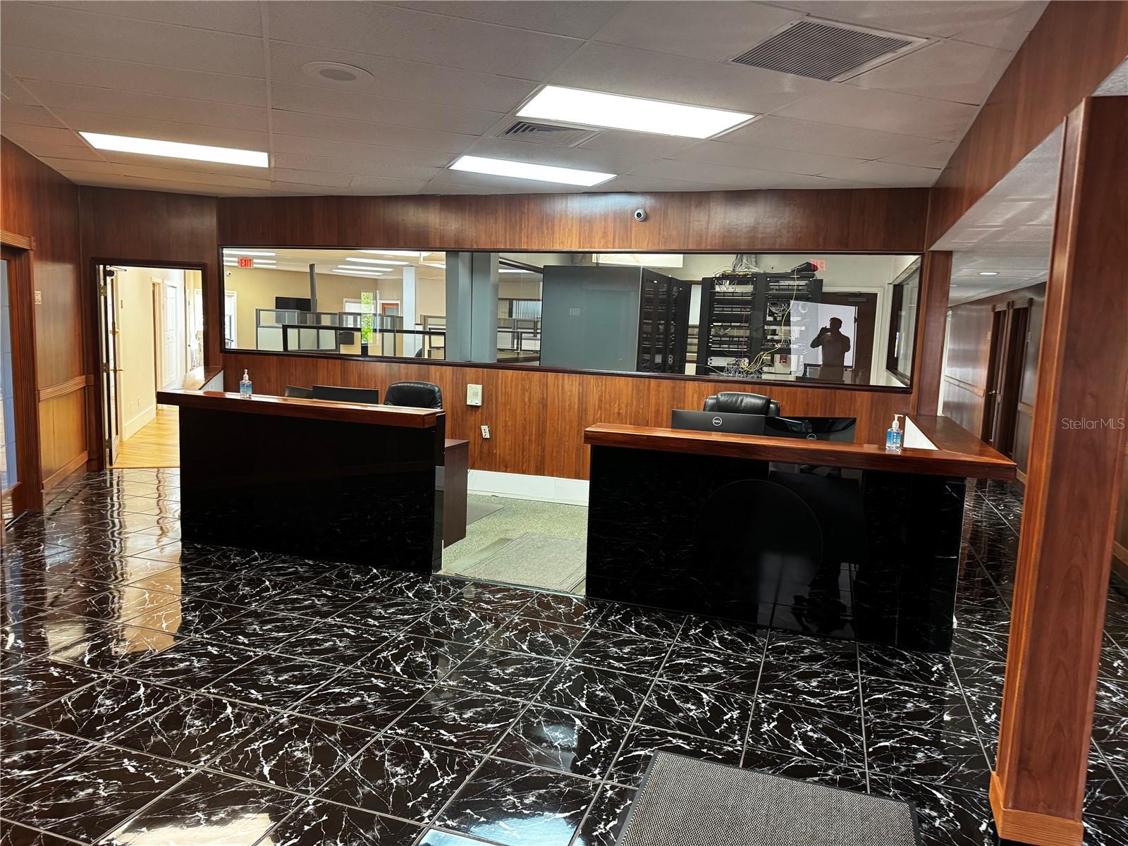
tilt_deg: -8.3
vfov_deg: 56.8
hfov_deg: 71.6
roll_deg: -2.5
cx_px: 564
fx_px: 782
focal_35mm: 24
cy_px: 423
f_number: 1.78
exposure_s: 1/60
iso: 400
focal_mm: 6.76
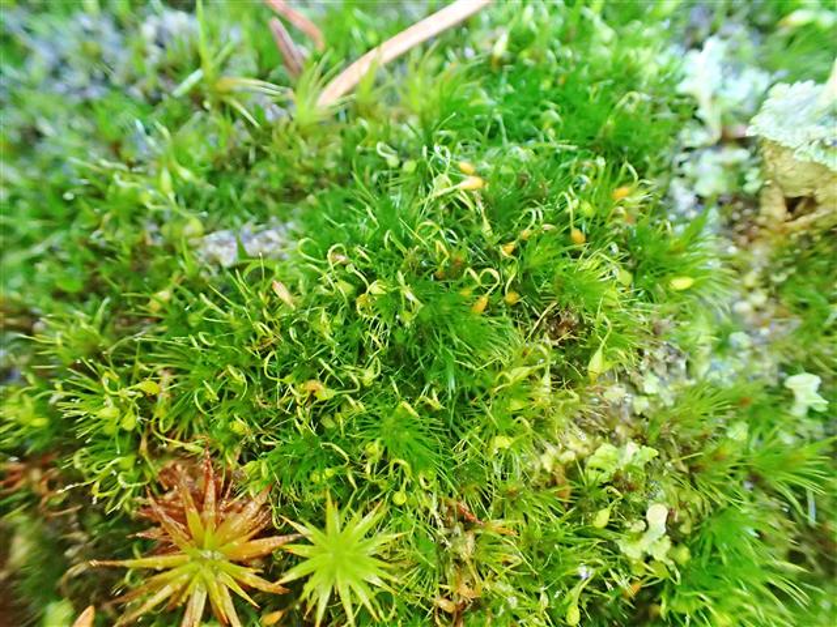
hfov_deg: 60.0
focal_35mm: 30
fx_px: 725
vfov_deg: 46.8
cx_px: 418
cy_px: 314
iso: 1000
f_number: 2.3
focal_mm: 5.5
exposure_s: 1/30
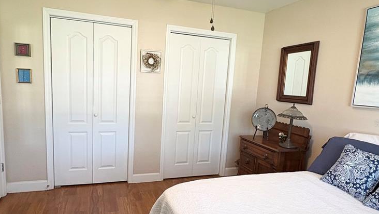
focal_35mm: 25
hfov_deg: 74.0
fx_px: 251
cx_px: 179
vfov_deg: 45.9
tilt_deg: -8.5
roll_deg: -3.4
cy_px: 123
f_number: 2.2
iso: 200
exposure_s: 1/60
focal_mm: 2.22
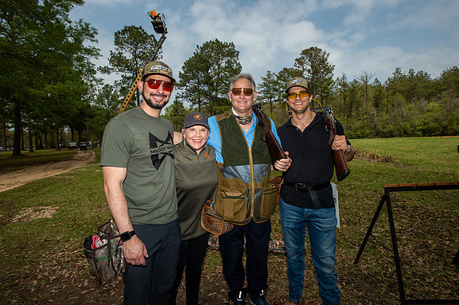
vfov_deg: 64.5
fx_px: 242
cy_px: 152
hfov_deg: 86.9
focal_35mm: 19
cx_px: 230
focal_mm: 19
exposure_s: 1/250
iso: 125
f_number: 8
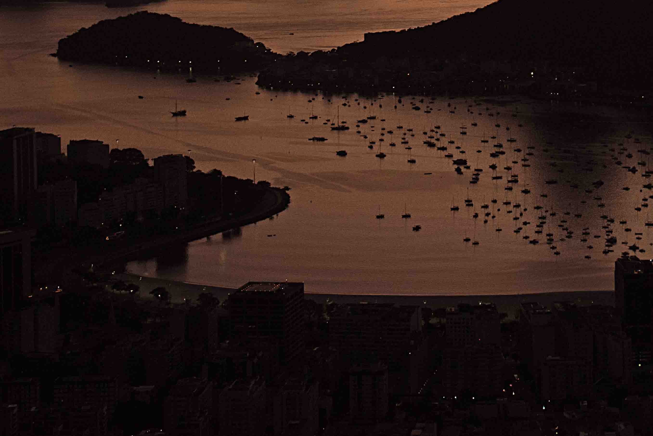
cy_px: -21
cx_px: 535
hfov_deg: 19.8
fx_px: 1851
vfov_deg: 13.2
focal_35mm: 102
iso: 640
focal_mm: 46
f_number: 8
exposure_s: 1/200
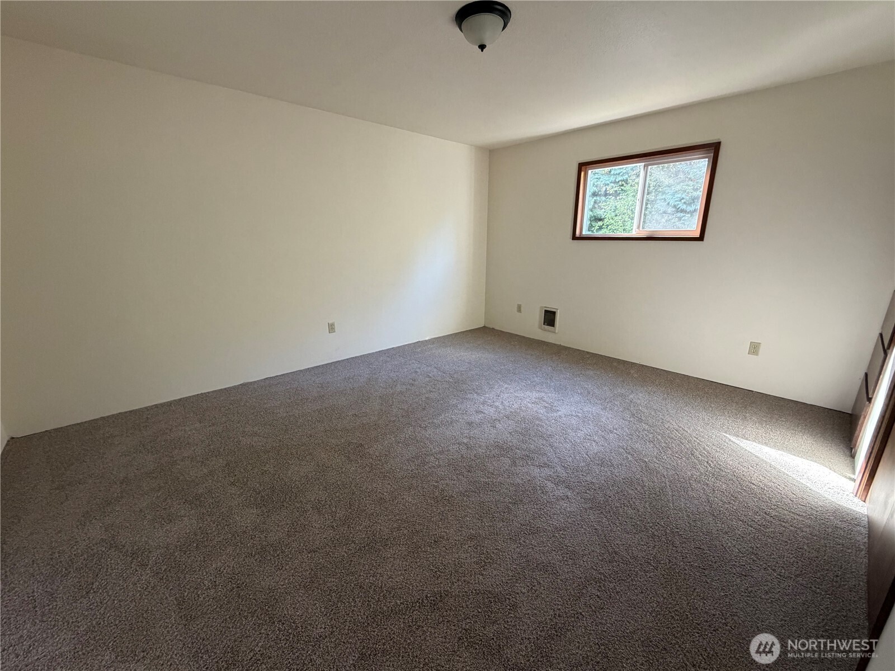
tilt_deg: -15.8
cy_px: 336
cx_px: 448
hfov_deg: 102.1
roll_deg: +0.4
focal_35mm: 14
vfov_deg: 85.7
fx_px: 362
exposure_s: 1/90
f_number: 2.2
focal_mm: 2.22
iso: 320
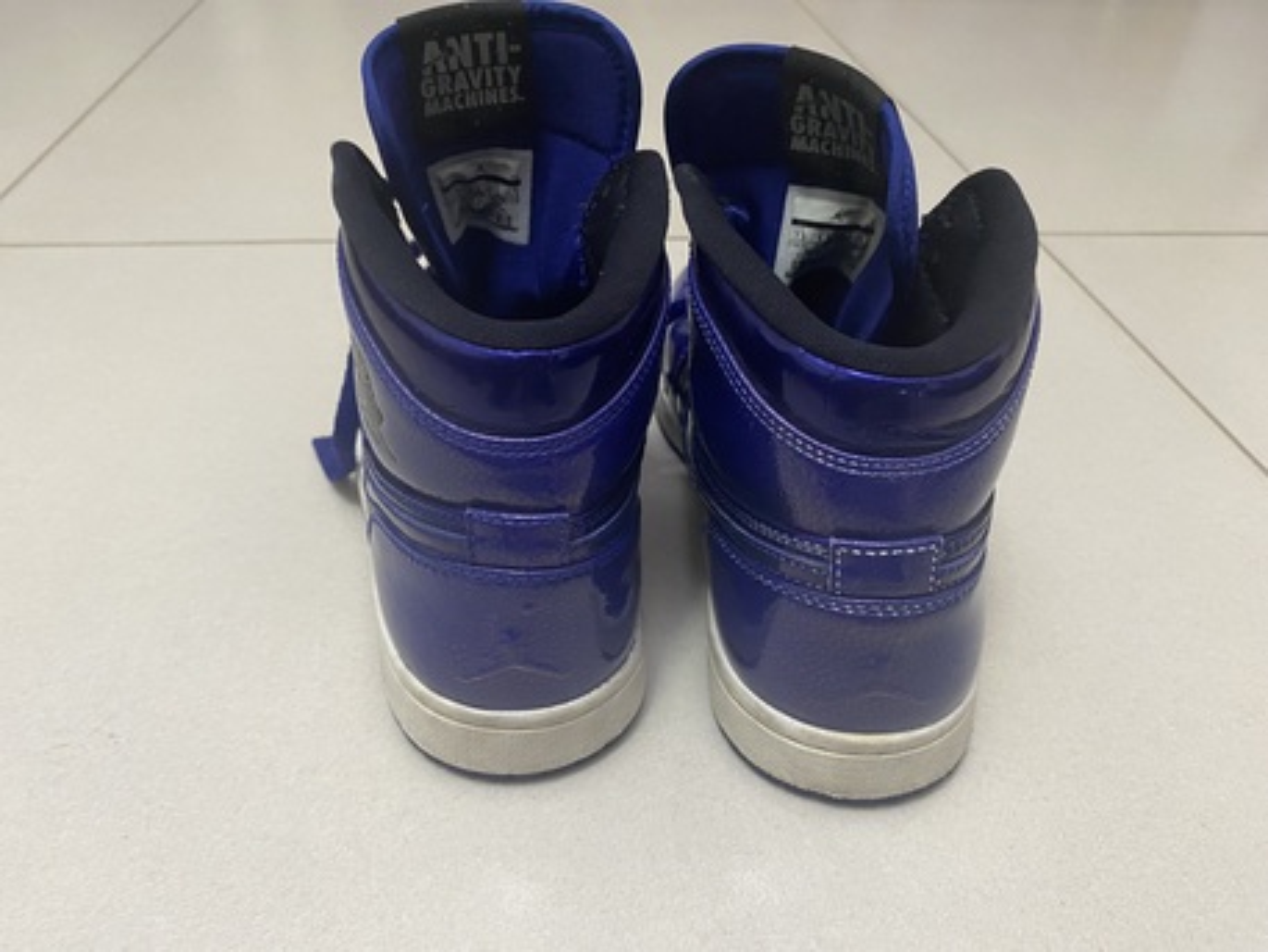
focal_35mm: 26
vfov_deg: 53.1
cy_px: 476
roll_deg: -2.2
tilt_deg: -38.0
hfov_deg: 67.3
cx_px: 634
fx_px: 953
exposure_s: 1/50
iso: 320
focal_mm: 4.25
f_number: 1.8
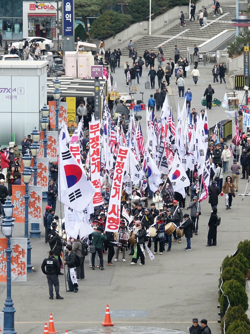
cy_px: 162
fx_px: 2331
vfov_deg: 8.2
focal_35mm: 242
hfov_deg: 6.1
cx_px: 111
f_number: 4
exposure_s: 1/200
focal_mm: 73.24
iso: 100
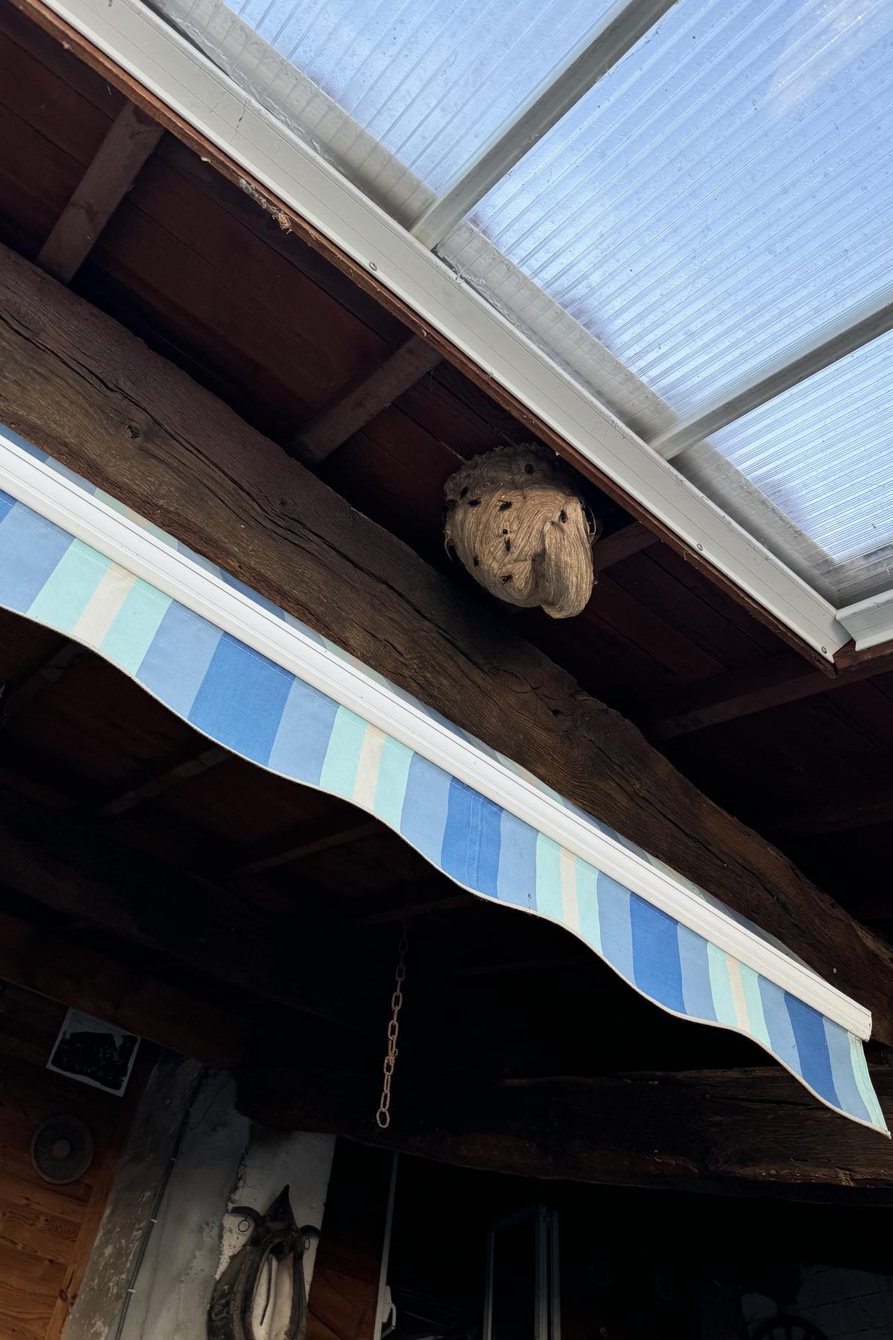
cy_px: 669
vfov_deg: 69.4
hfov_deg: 49.5
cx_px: 469
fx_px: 967
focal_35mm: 26
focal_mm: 6.76
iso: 64
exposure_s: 1/181
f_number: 1.78
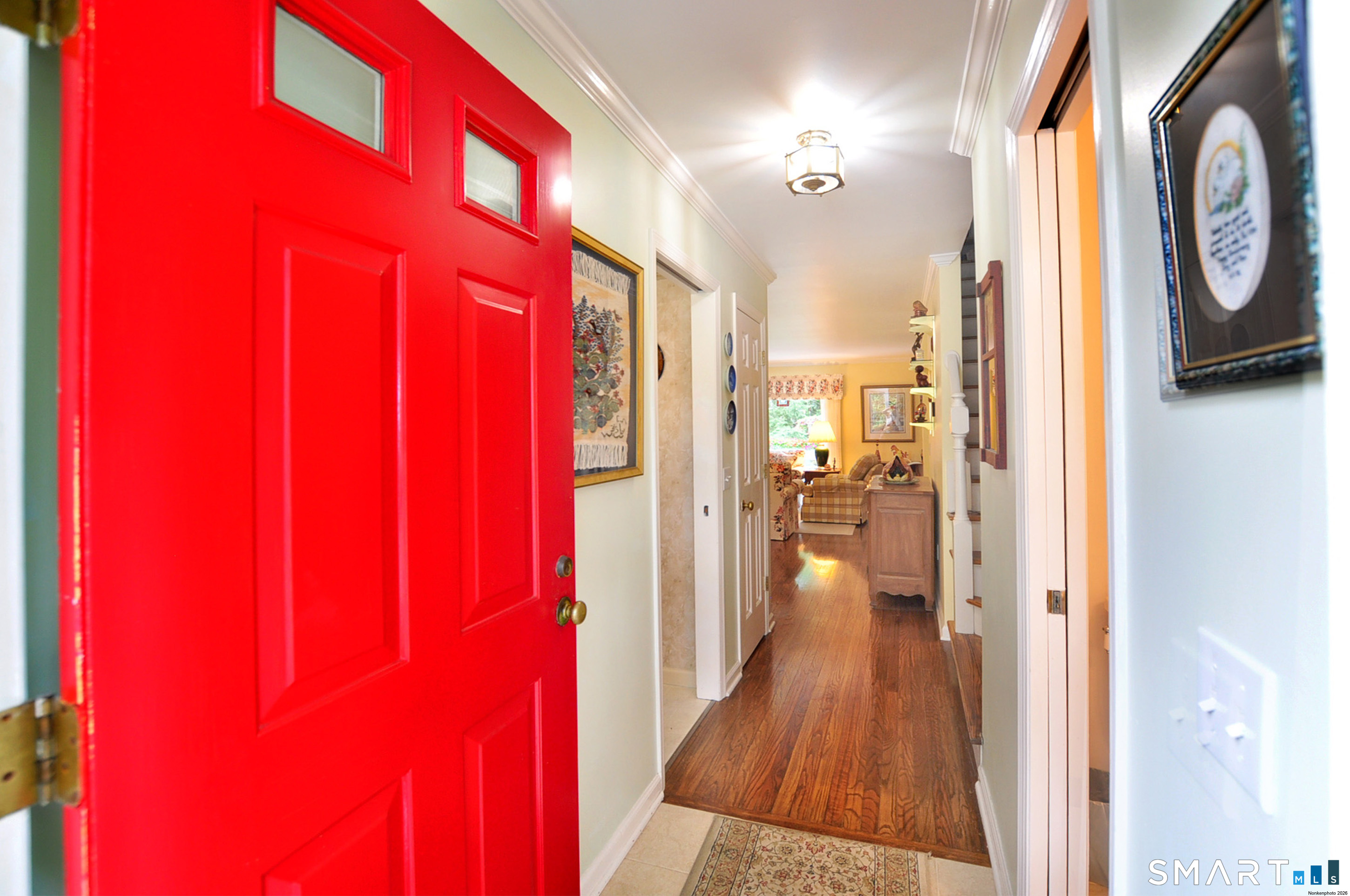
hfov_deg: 100.5
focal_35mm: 15
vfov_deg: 77.2
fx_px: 562
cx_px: 675
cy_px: 448
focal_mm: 10
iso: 400
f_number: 4.5
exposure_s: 1/25
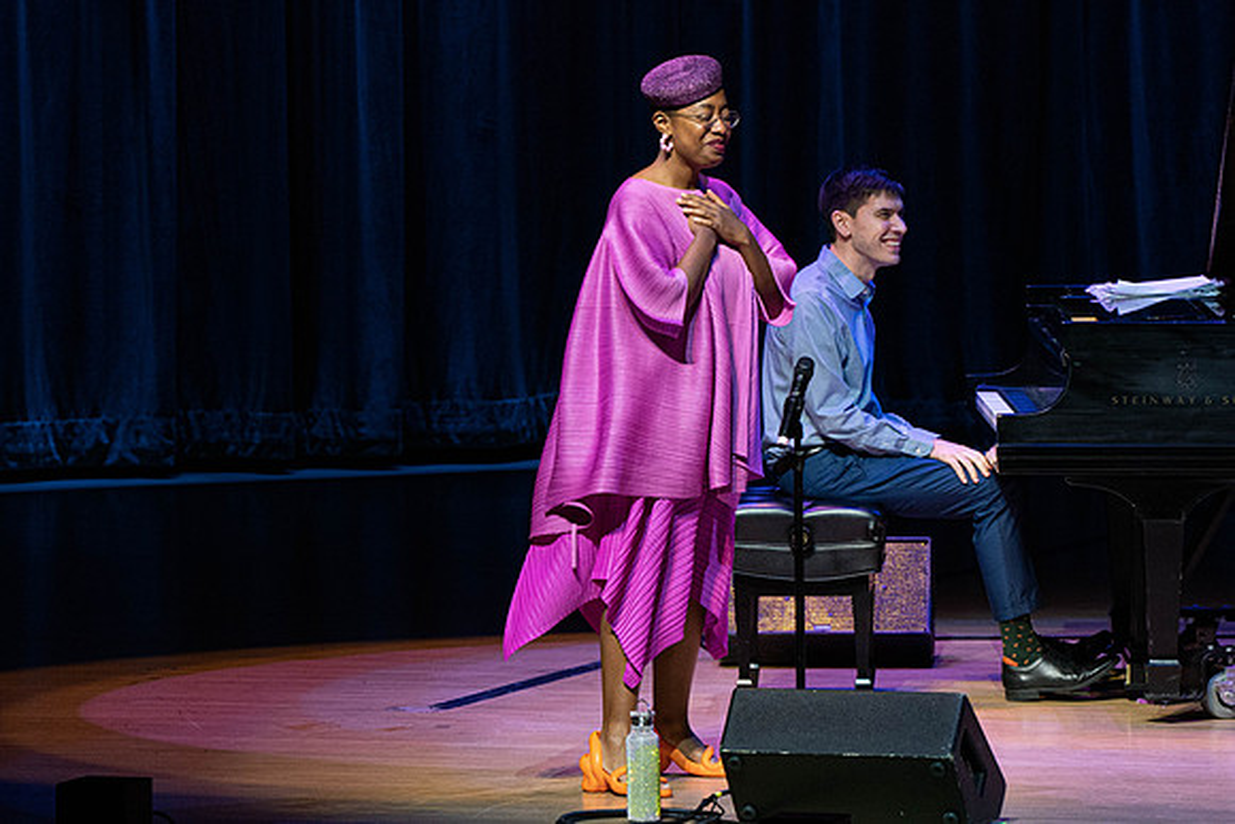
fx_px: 12321
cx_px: 538
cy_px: 359
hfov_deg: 5.7
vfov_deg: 3.8
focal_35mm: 359
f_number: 8
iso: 4000
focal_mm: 318
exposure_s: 1/320
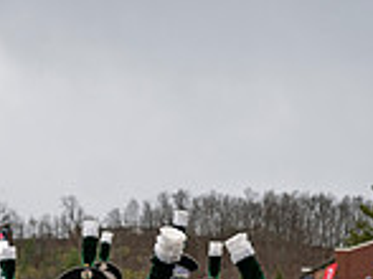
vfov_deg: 14.4
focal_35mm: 91
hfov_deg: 21.5
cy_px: 488
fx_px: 980
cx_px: 122
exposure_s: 1/500
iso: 100
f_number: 2.8
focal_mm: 24
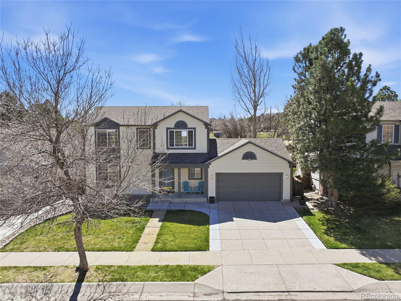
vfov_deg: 56.8
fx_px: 278
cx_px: 200
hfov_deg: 71.6
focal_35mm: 24
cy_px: 150
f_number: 2.8
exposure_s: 1/2000
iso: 160
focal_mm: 12.3
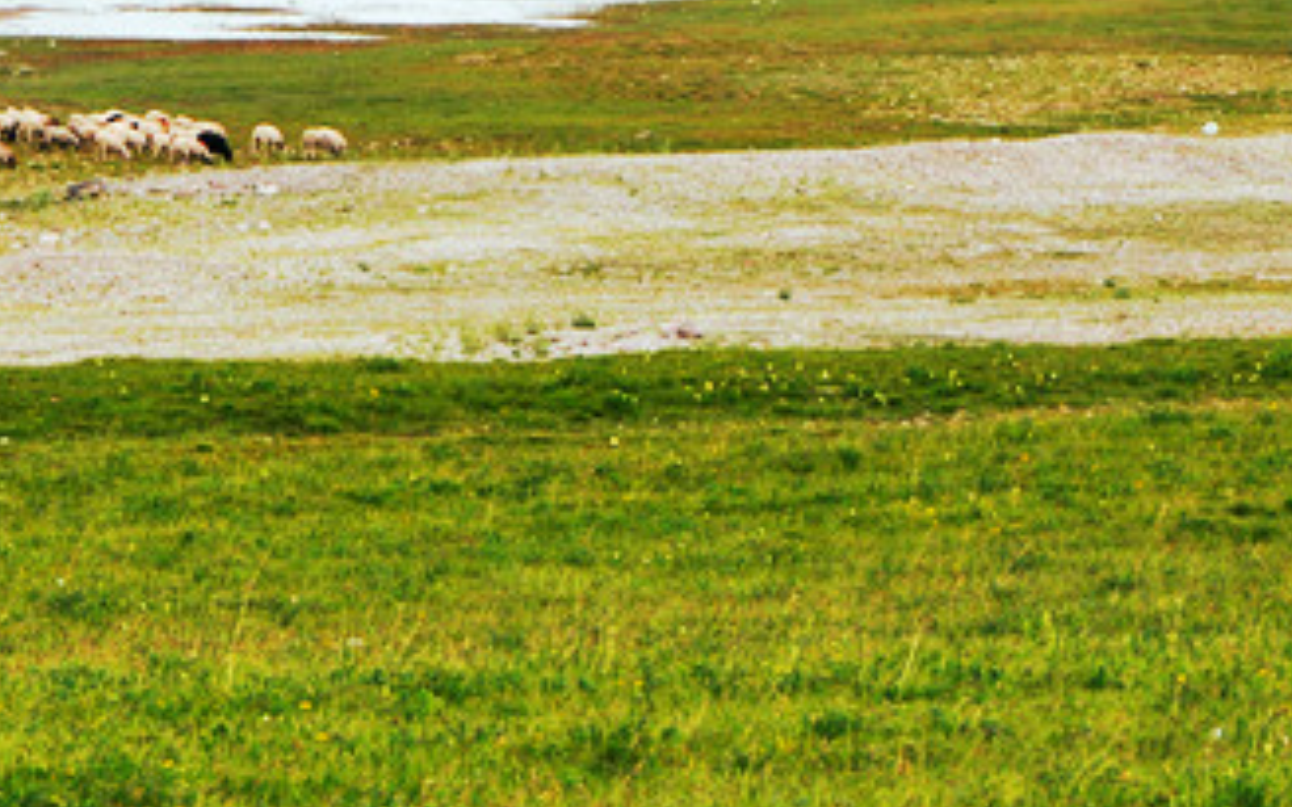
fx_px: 13776
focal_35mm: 391
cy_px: 93
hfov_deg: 5.3
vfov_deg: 3.4
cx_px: -201
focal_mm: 105
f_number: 14
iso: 200
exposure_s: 1/160
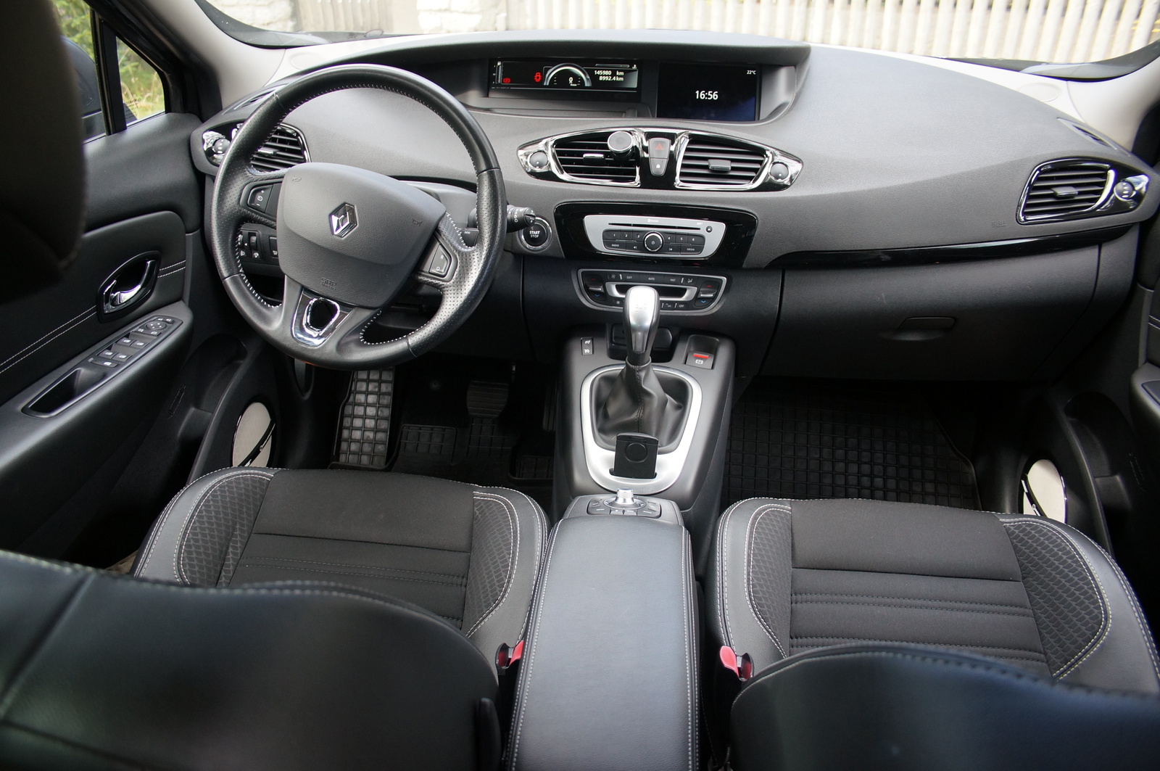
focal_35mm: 27
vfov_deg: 47.8
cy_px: 386
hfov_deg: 67.4
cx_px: 580
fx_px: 869
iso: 500
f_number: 4
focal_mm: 18
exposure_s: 1/60
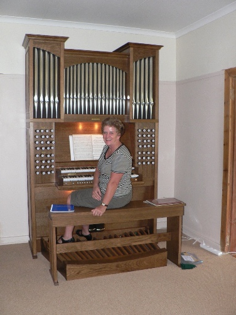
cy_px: 158
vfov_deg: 51.4
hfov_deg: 39.6
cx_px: 118
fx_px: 328
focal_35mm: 36
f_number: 2.8
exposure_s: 1/60
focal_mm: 6
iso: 200
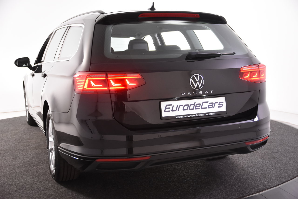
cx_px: 149
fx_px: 385
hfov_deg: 42.3
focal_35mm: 46
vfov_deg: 28.9
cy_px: 100
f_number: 4
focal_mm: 31
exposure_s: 1/60
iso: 1600
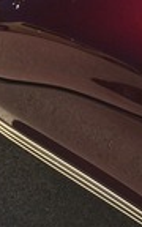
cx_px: 6
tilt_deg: -24.4
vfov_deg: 11.9
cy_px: -69
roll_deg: +0.9
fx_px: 1059
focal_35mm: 171
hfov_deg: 7.6
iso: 32
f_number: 2.2
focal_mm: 4.15
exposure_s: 1/2825
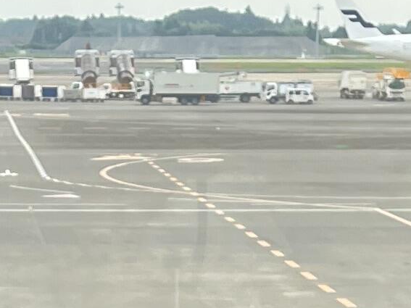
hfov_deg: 10.7
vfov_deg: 7.3
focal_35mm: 185
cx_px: 104
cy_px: 843
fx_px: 2196
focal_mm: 5.1
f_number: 1.6
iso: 125
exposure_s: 1/100
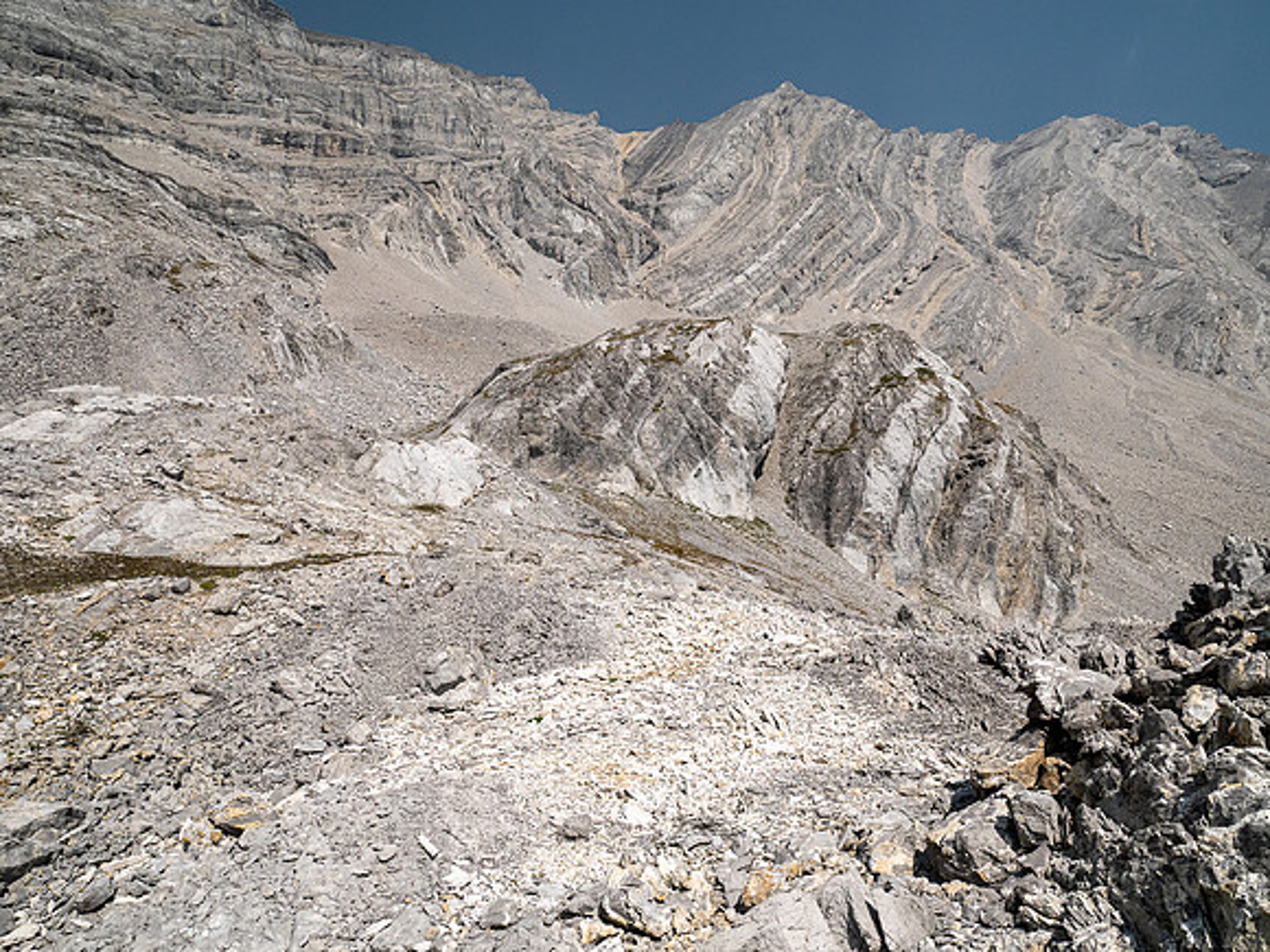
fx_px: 881
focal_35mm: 24
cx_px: 635
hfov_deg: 71.6
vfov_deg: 56.8
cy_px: 476
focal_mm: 12
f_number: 8
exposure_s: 1/500
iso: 200
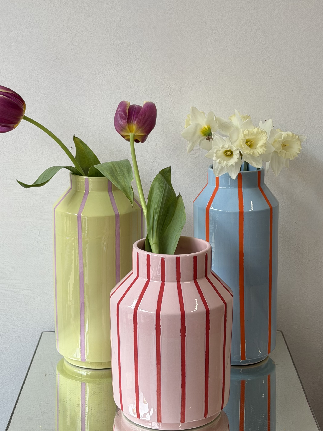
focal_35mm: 68
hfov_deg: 21.6
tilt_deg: -7.8
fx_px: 846
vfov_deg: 28.4
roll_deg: +0.6
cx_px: 168
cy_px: 149
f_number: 1.78
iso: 64
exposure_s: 1/121
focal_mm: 6.76
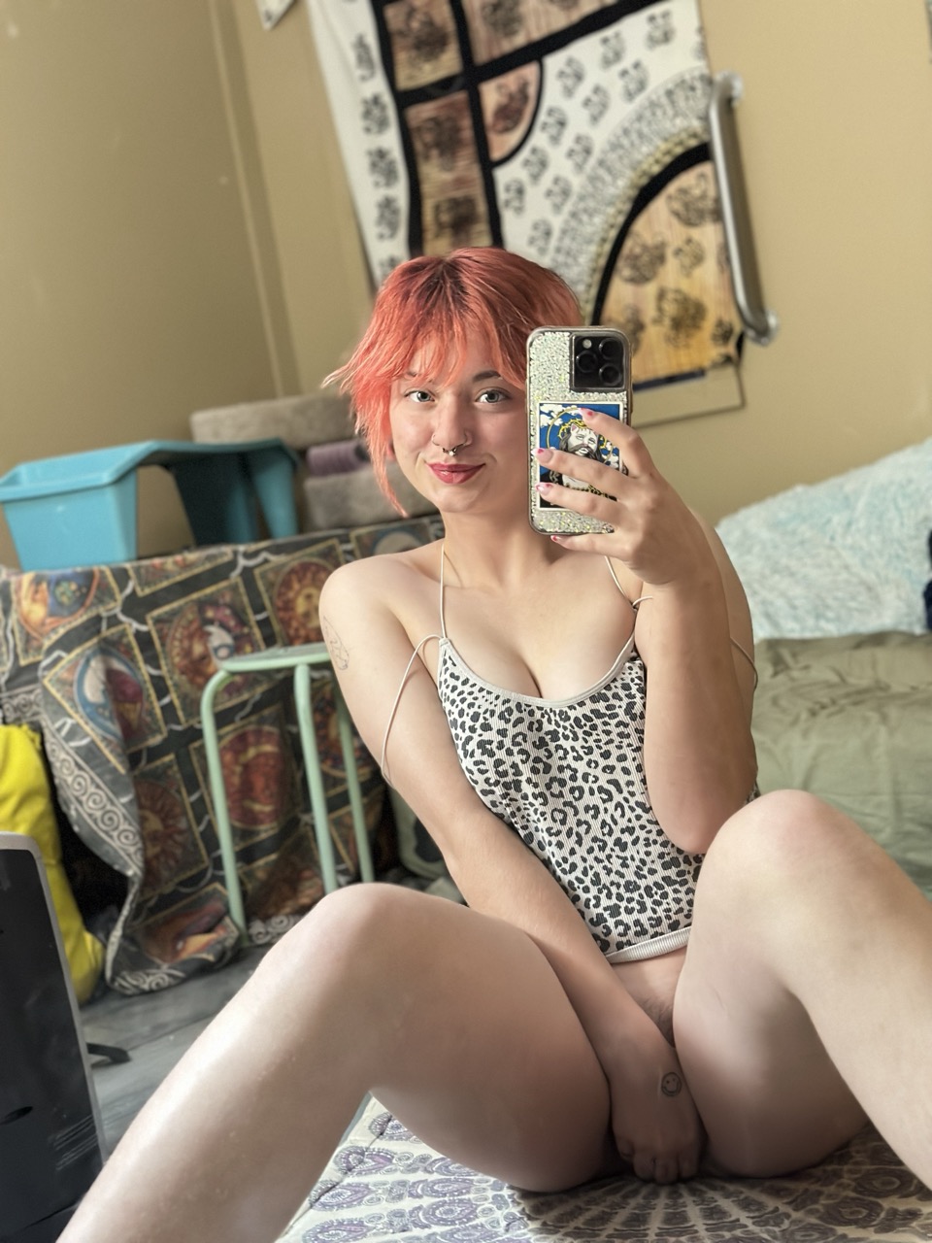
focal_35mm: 48
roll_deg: +11.8
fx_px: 1723
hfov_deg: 30.3
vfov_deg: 39.7
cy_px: 622
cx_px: 466
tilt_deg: -10.8
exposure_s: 1/15
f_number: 1.78
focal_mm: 6.86
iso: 1000
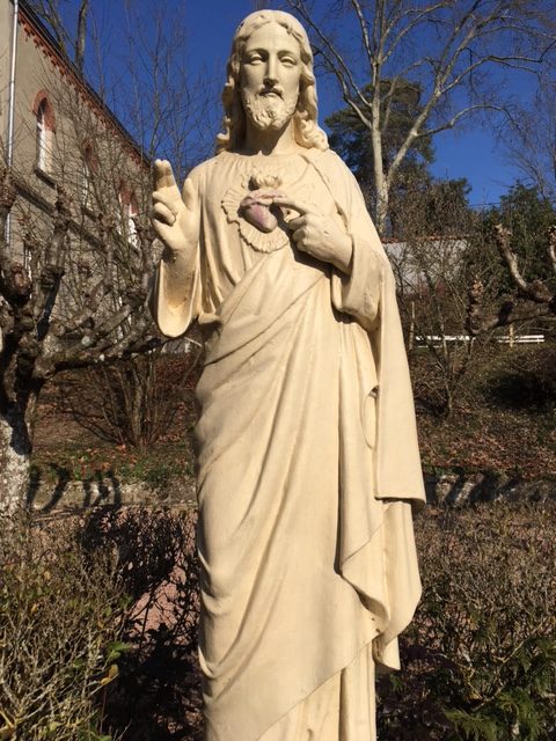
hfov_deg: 48.2
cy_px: 370
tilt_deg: +1.9
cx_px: 278
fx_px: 621
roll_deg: +0.5
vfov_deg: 61.7
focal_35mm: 29
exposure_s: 1/3205
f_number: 2.2
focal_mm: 4.15
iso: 25
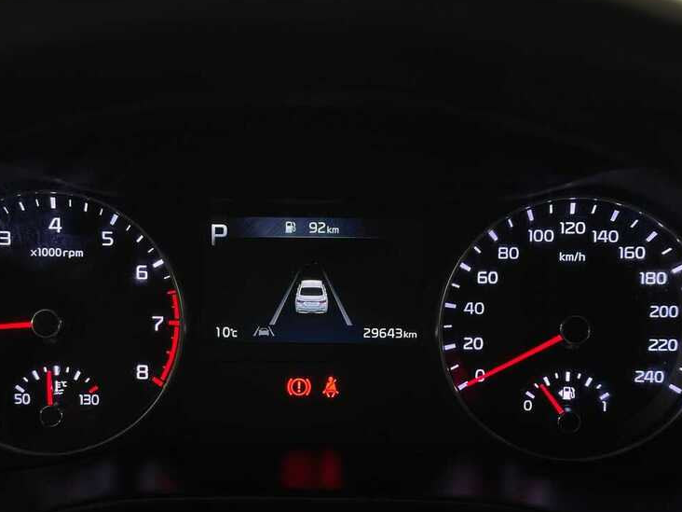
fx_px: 1162
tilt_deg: -22.0
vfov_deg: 24.8
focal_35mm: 59
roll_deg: -0.5
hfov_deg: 32.7
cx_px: 306
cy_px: 303
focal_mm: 6.86
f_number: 1.78
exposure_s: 1/50
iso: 250
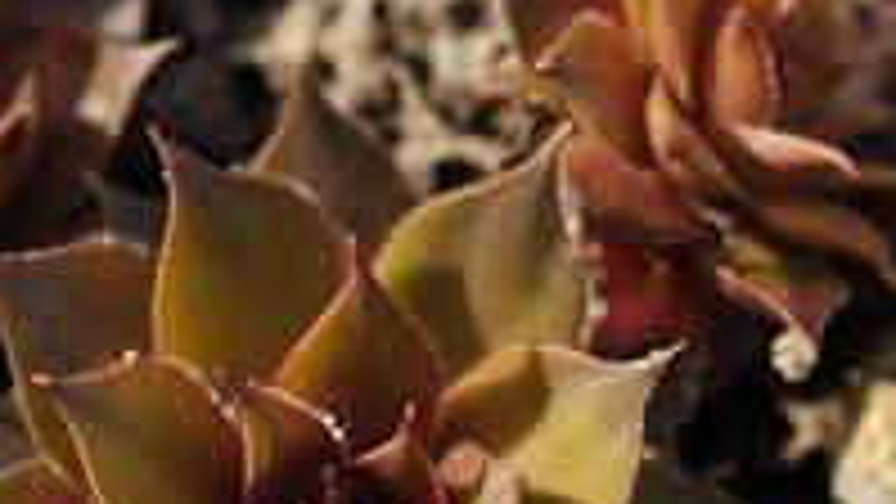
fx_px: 7657
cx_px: 428
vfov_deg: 3.8
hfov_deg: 6.7
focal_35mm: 322
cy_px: 389
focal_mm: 85
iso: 100
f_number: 5.6
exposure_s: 1/250
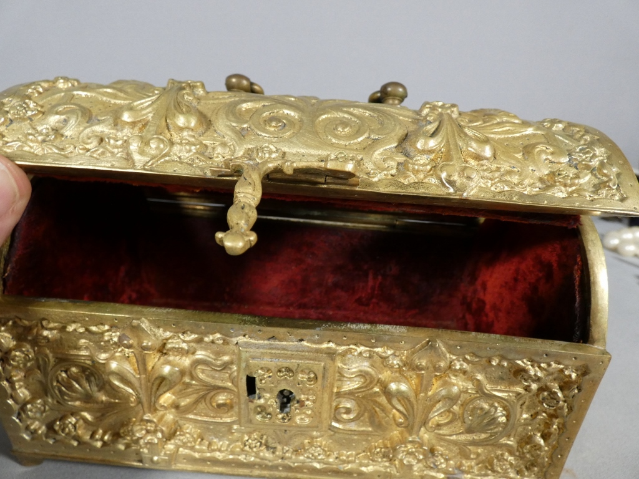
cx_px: 320
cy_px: 240
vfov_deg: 66.0
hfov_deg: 81.7
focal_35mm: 20
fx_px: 369
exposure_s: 1/125
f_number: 2.8
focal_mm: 3.6
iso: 200
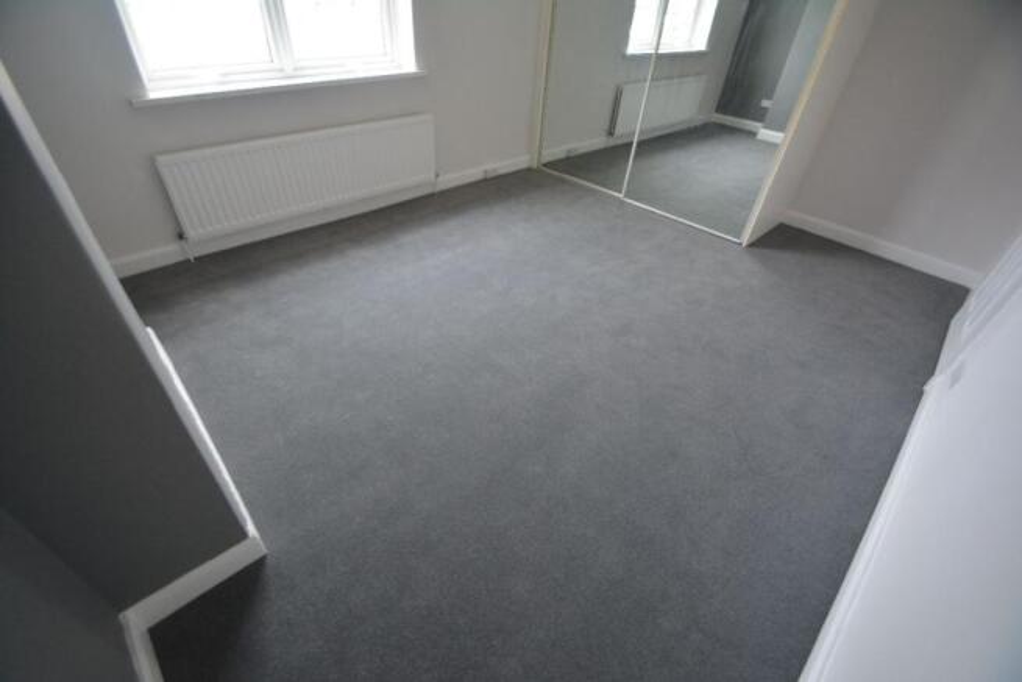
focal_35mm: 15
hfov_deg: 100.4
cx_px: 511
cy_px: 341
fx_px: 426
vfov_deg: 77.4
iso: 720
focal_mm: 10
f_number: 4
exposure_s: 1/60
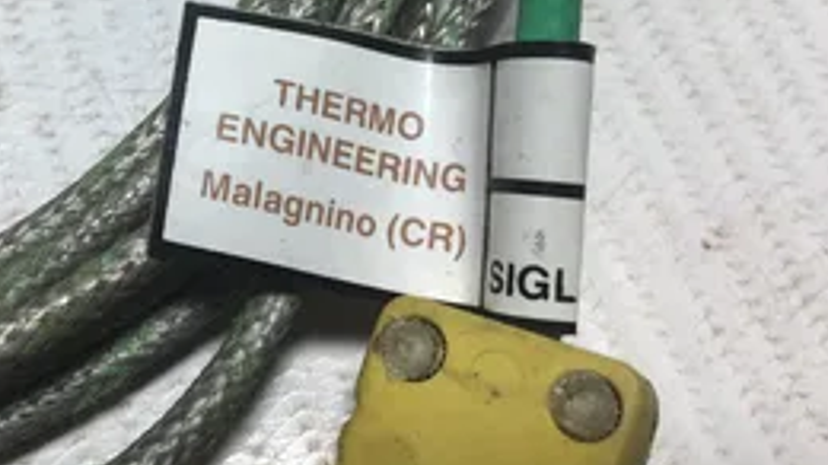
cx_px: 229
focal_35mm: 52
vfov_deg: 22.7
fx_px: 1141
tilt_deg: -62.8
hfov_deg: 39.0
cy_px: 92
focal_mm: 3.3
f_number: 2.4
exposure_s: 1/122
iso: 25
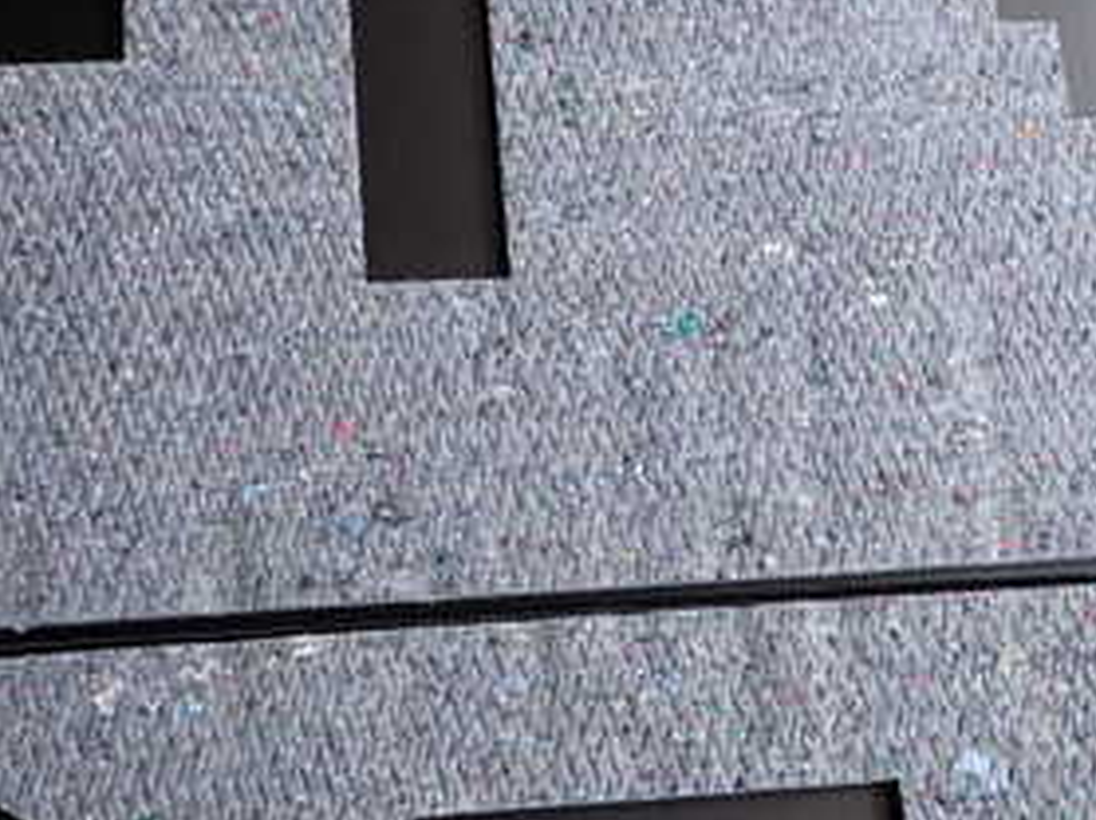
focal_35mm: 54
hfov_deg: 35.6
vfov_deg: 27.0
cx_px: 540
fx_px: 1708
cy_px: 394
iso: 125
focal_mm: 4.5
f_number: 2
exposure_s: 1/125
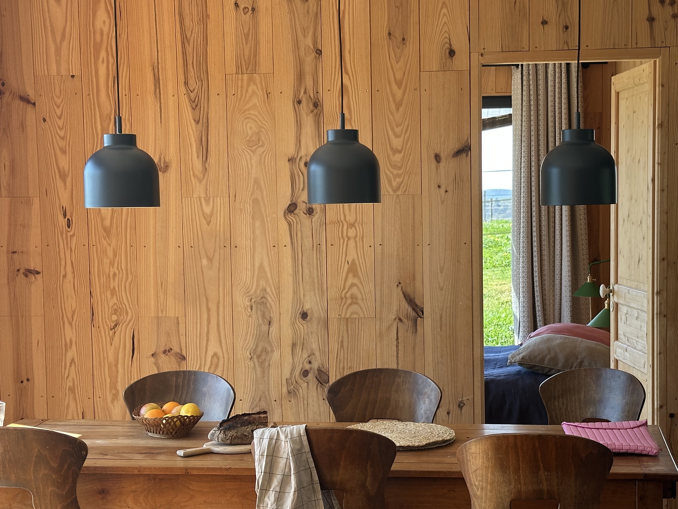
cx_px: 420
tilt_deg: -3.9
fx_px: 1273
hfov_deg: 29.7
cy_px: 283
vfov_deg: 22.6
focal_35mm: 65
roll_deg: +0.9
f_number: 1.78
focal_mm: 6.86
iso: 64
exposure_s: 1/371
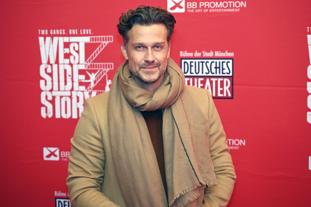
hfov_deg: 27.0
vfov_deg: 18.2
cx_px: 156
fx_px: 647
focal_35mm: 75
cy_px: 104
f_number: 2.8
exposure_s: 1/125
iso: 1250
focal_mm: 75
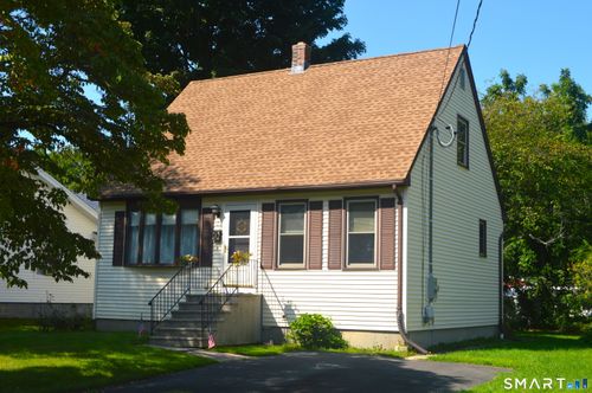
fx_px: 755
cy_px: 196
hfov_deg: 42.8
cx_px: 296
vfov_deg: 29.2
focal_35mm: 46
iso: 100
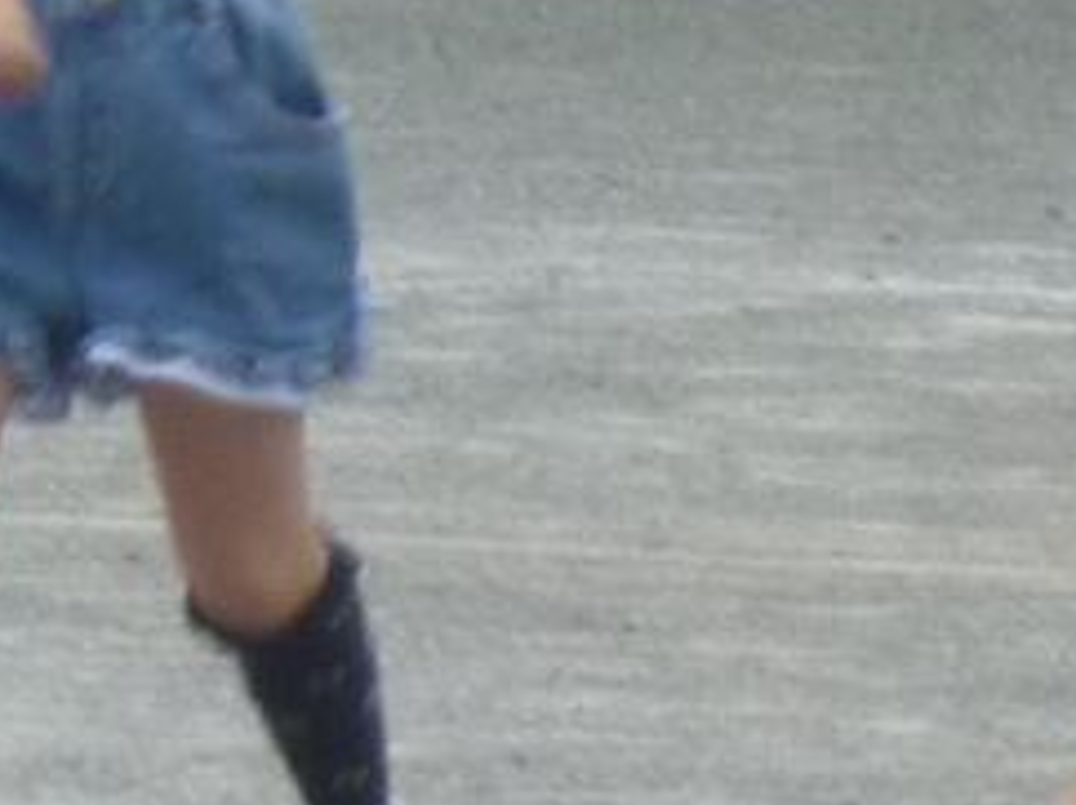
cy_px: 27
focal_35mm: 970
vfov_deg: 1.5
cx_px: -236
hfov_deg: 2.0
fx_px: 30121
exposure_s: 1/125
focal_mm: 22.5
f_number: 5.9
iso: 200
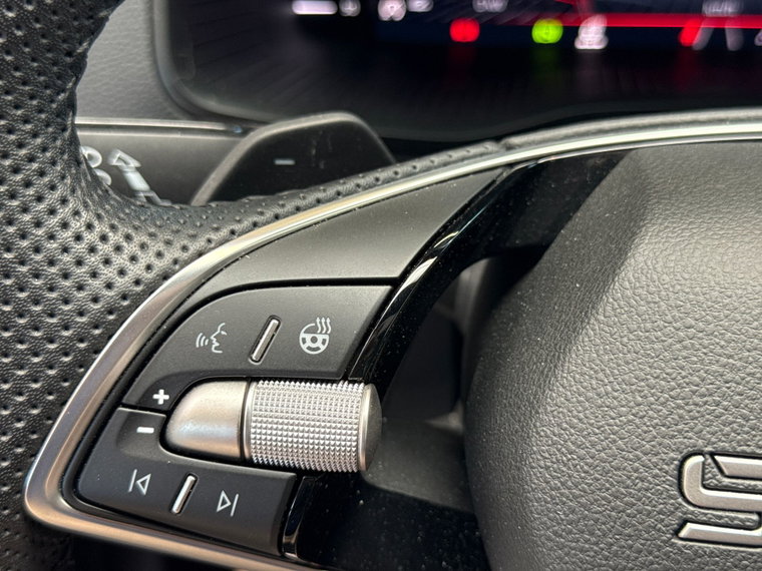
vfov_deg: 30.3
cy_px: 286
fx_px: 1057
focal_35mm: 48
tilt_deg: -39.7
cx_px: 381
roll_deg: +1.4
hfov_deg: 39.7
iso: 64
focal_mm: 6.76
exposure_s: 1/121
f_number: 1.78
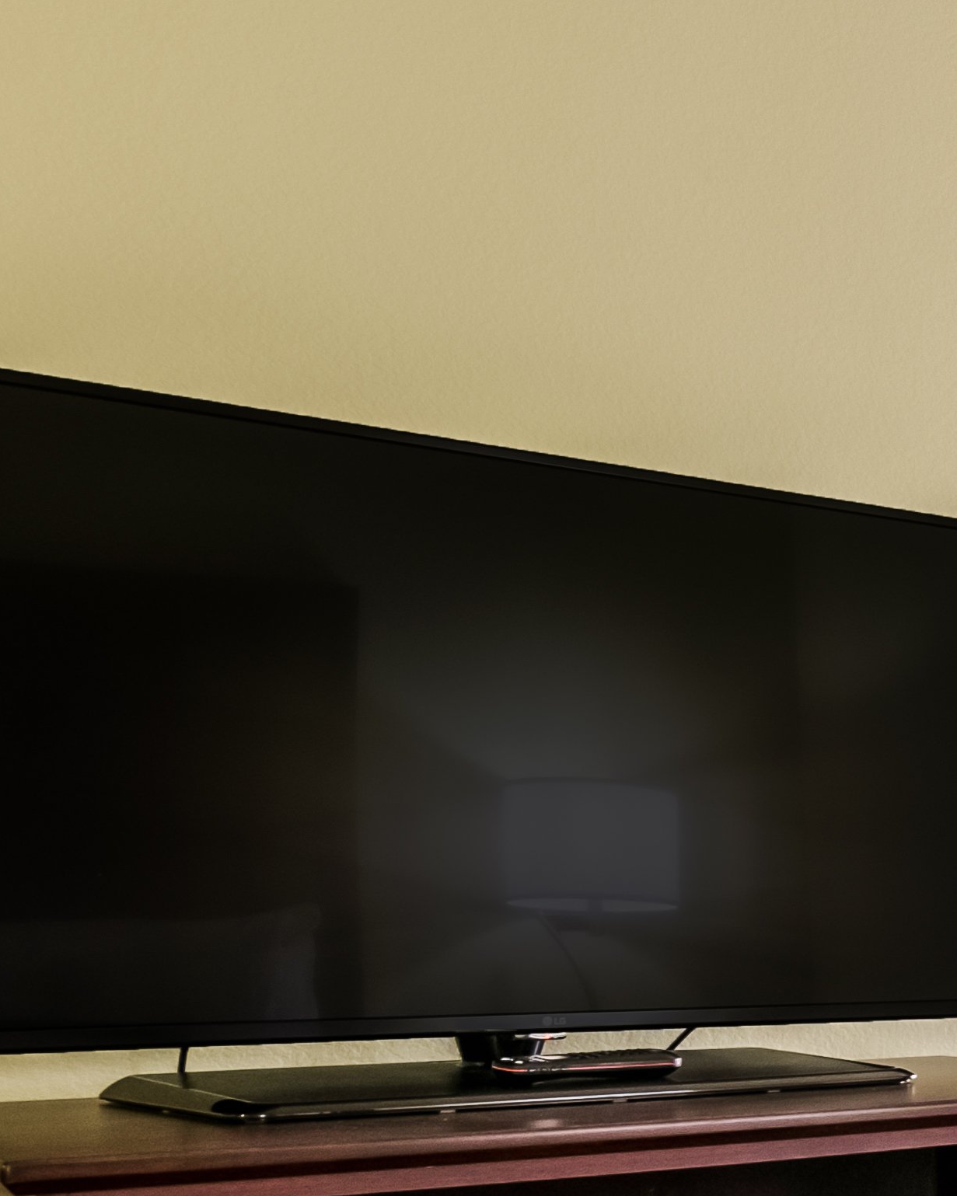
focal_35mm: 58
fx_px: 2071
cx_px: 1655
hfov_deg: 20.0
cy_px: 877
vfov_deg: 31.7
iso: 320
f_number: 8
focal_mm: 13
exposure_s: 1/8
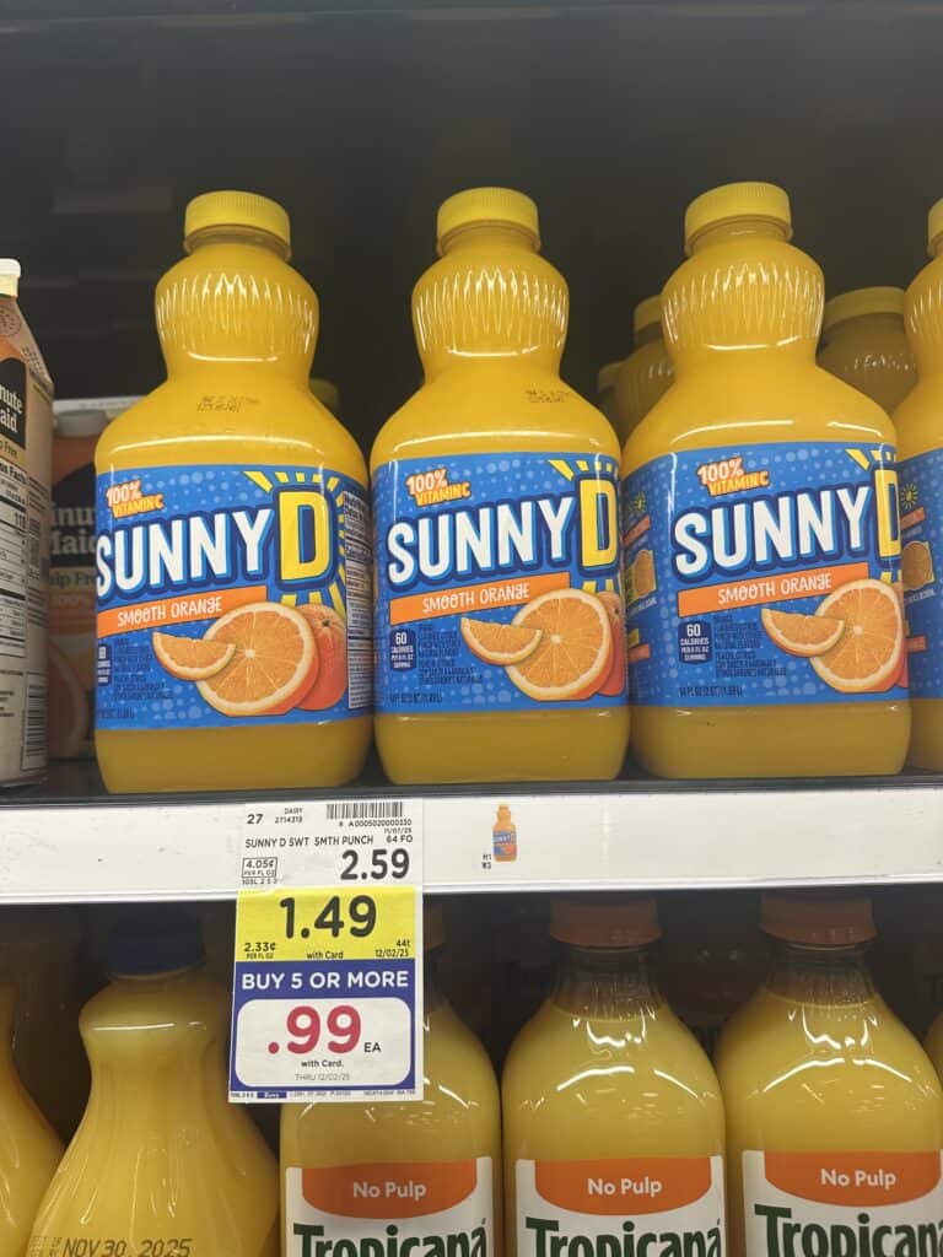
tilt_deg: +2.7
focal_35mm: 24
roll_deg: +0.6
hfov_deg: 56.8
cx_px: 472
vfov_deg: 71.6
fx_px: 872
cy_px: 628
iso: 64
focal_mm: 6.86
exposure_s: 1/139
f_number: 1.78
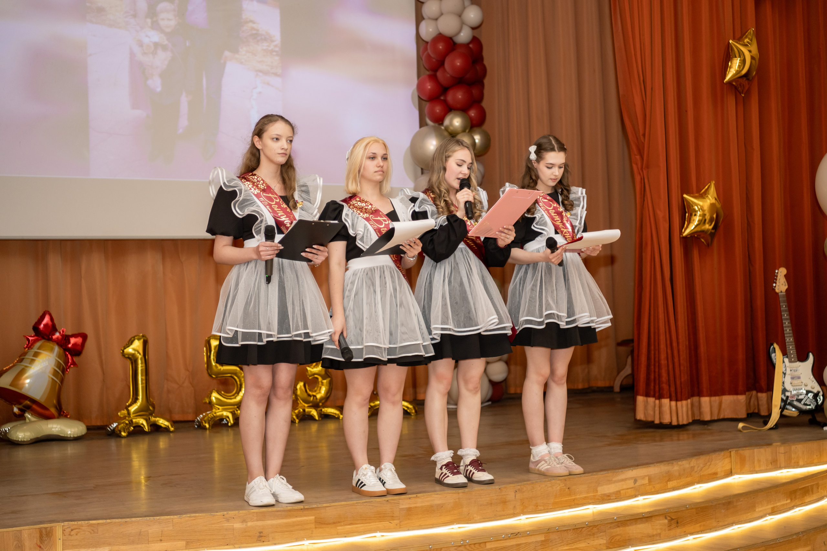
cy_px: 276
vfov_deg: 25.4
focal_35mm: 53
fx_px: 1223
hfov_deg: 37.4
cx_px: 414
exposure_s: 1/200
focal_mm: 52
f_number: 2.8
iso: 500
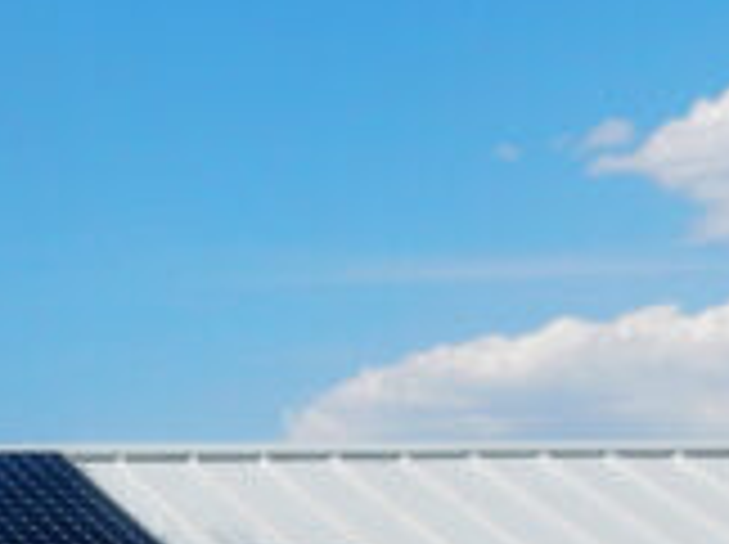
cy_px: 593
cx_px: -590
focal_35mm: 133
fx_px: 2797
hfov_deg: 13.3
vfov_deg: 11.0
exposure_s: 1/400
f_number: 7.8
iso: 125
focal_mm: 5
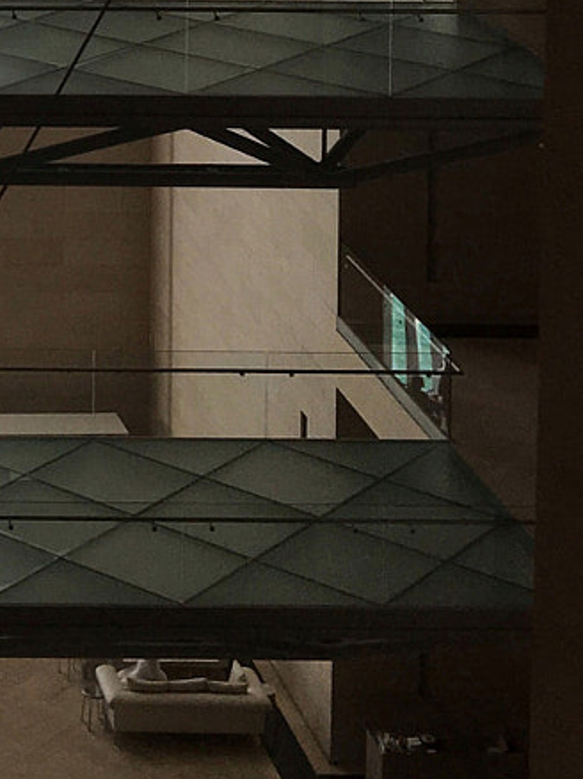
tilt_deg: -4.7
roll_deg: +0.0
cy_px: -395
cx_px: -459
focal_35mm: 106
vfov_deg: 16.8
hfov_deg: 12.7
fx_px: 2383
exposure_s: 1/122
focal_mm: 4.15
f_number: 2.2
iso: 25
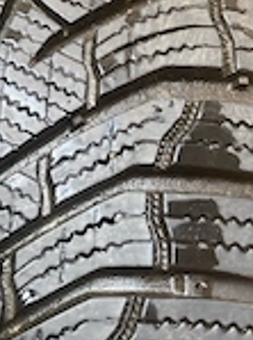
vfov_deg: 27.0
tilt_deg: -41.5
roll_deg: -9.9
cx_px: -50
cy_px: 43
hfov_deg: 19.7
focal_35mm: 70
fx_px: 685
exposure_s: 1/315
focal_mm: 4.25
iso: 32
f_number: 1.8
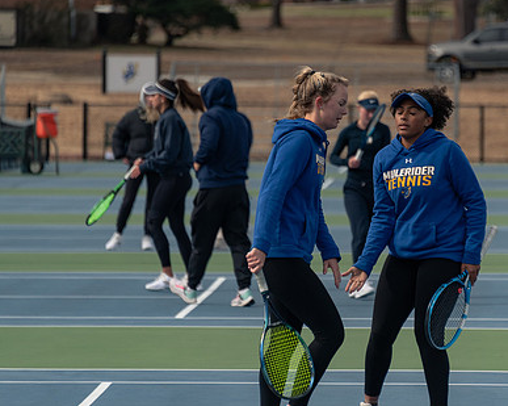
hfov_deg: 5.5
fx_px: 5288
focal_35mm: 352
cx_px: 348
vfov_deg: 4.4
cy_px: 203
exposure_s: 1/4000
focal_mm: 250
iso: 640
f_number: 5.6
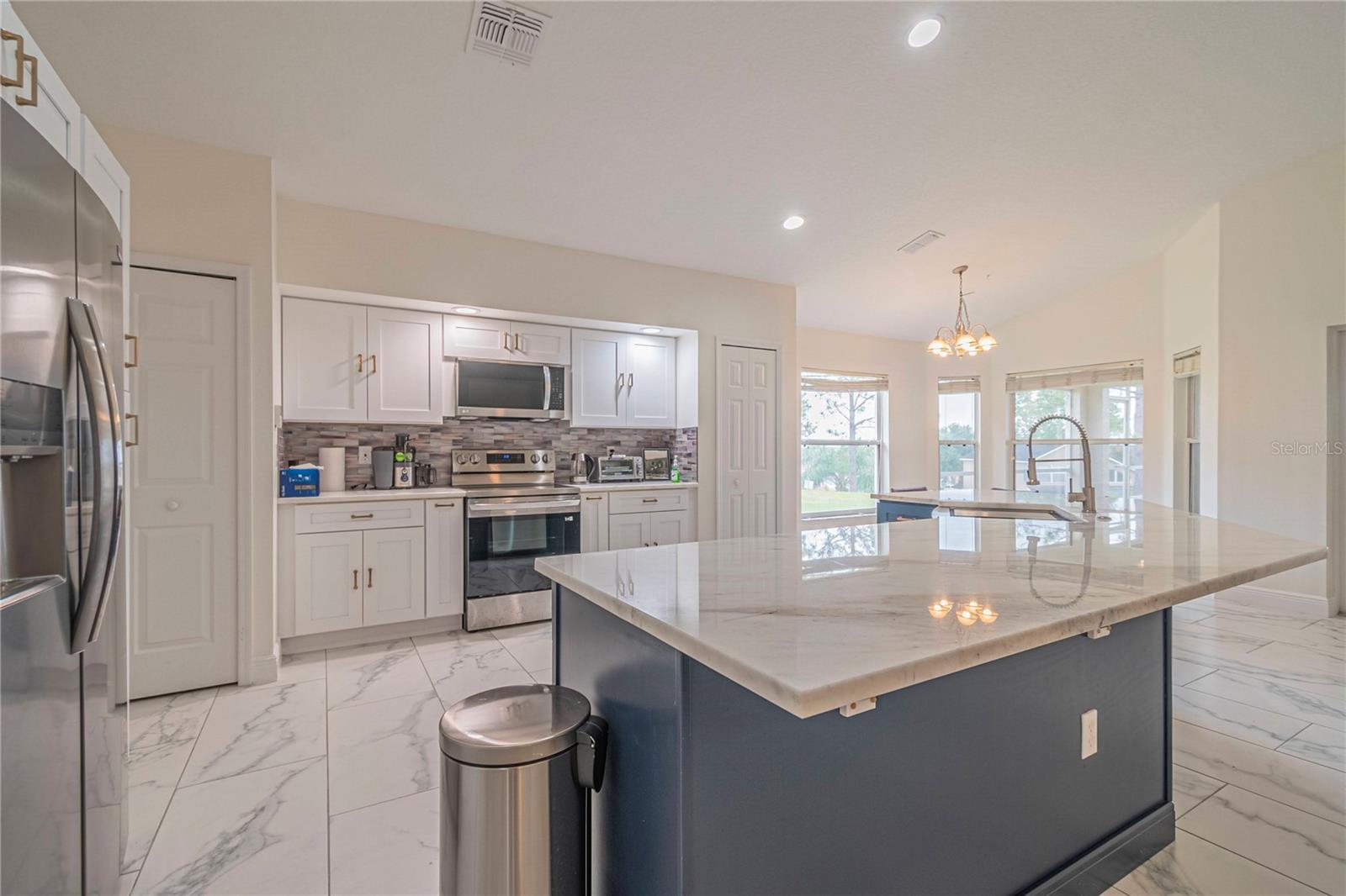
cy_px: 448
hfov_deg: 100.4
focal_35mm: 15
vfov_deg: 77.3
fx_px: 561
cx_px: 673
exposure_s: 1/40
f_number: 7.1
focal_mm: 10
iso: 320
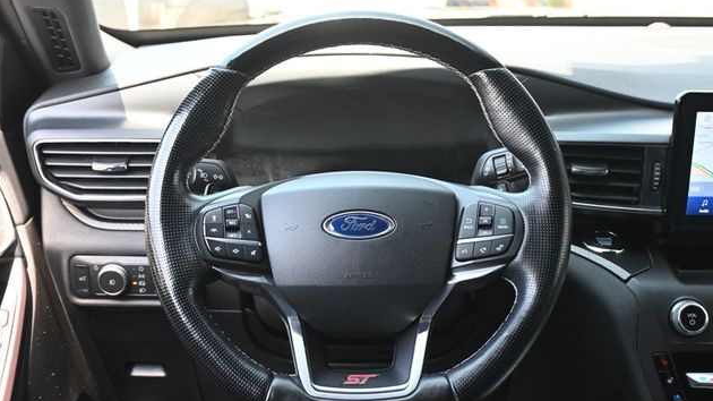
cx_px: 360
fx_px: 907
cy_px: 222
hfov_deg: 42.9
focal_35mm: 48
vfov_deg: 24.9
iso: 1250
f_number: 4.8
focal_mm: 30
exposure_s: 1/125
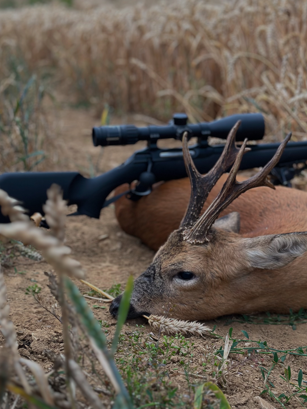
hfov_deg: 21.9
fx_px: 792
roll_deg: +2.7
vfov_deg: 29.0
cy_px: 194
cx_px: 198
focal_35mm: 67
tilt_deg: -18.7
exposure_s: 1/189
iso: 80
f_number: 1.78
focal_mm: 6.86
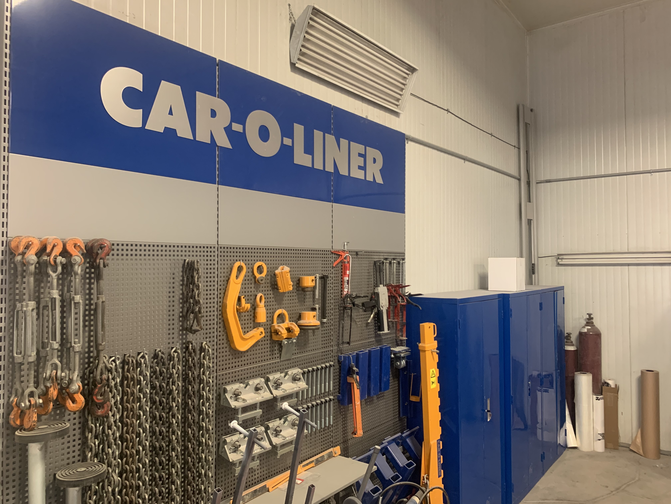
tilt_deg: +3.0
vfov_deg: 53.1
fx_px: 504
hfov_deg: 67.3
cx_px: 336
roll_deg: -0.4
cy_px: 252
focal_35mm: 26
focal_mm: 4.25
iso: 320
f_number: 1.8
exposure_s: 1/40
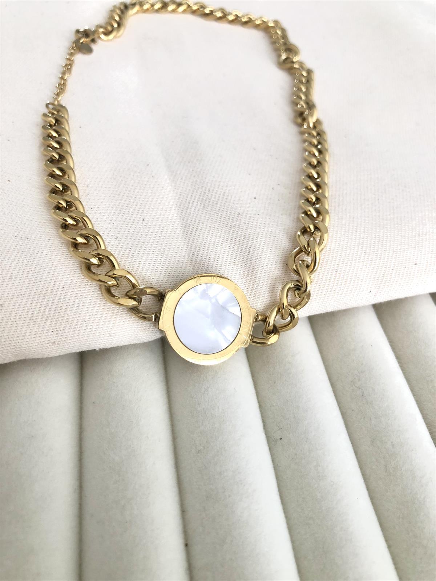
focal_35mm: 28
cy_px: 290
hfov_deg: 49.7
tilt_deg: -48.7
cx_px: 218
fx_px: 470
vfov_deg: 63.4
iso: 25
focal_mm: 3.99
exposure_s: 1/30
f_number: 1.8
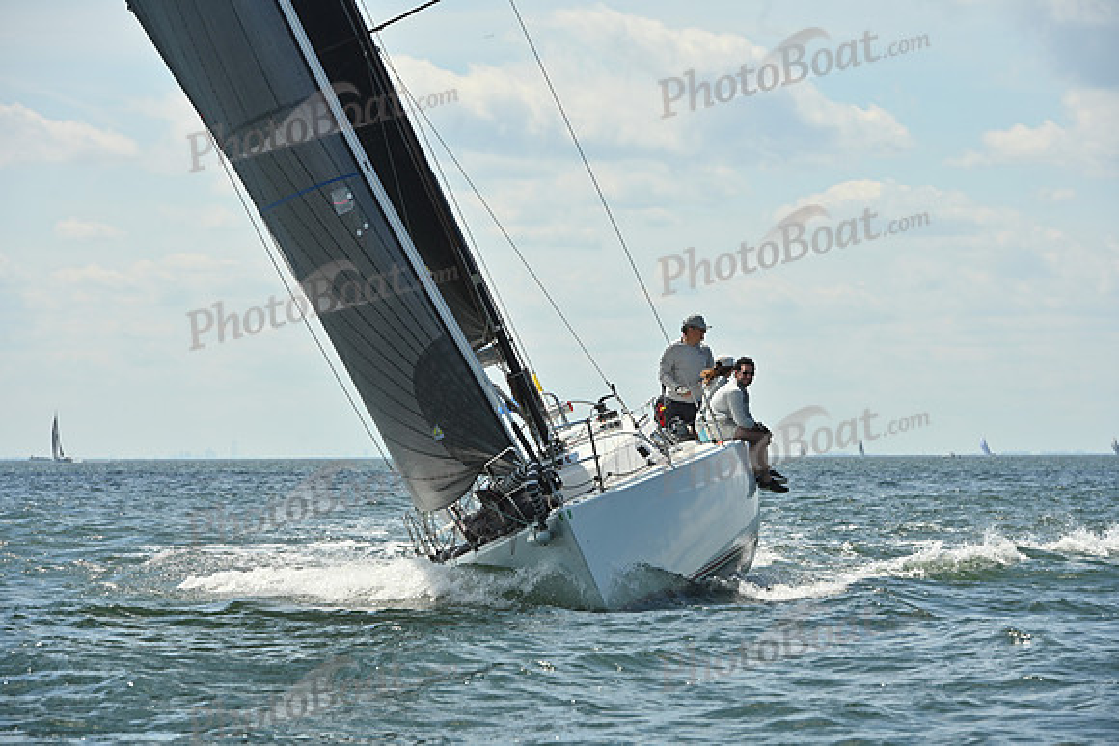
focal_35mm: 170
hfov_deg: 12.1
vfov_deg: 8.1
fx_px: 5285
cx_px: 560
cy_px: 373
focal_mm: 170
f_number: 10
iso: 250
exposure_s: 1/1250
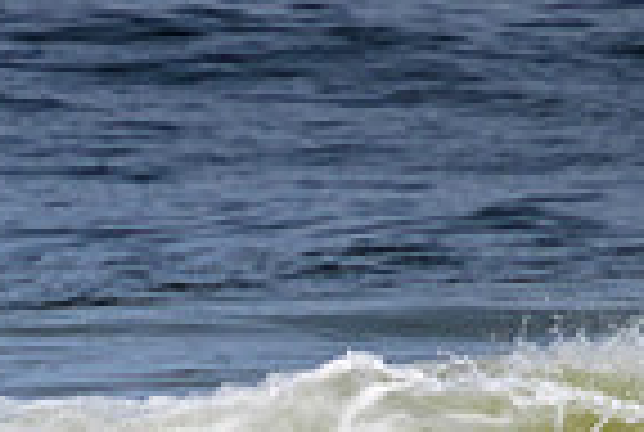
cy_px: 655
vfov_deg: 0.4
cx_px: -275
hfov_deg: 0.6
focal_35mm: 3236
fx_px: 58009
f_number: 11
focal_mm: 800
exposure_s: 1/2000
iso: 400
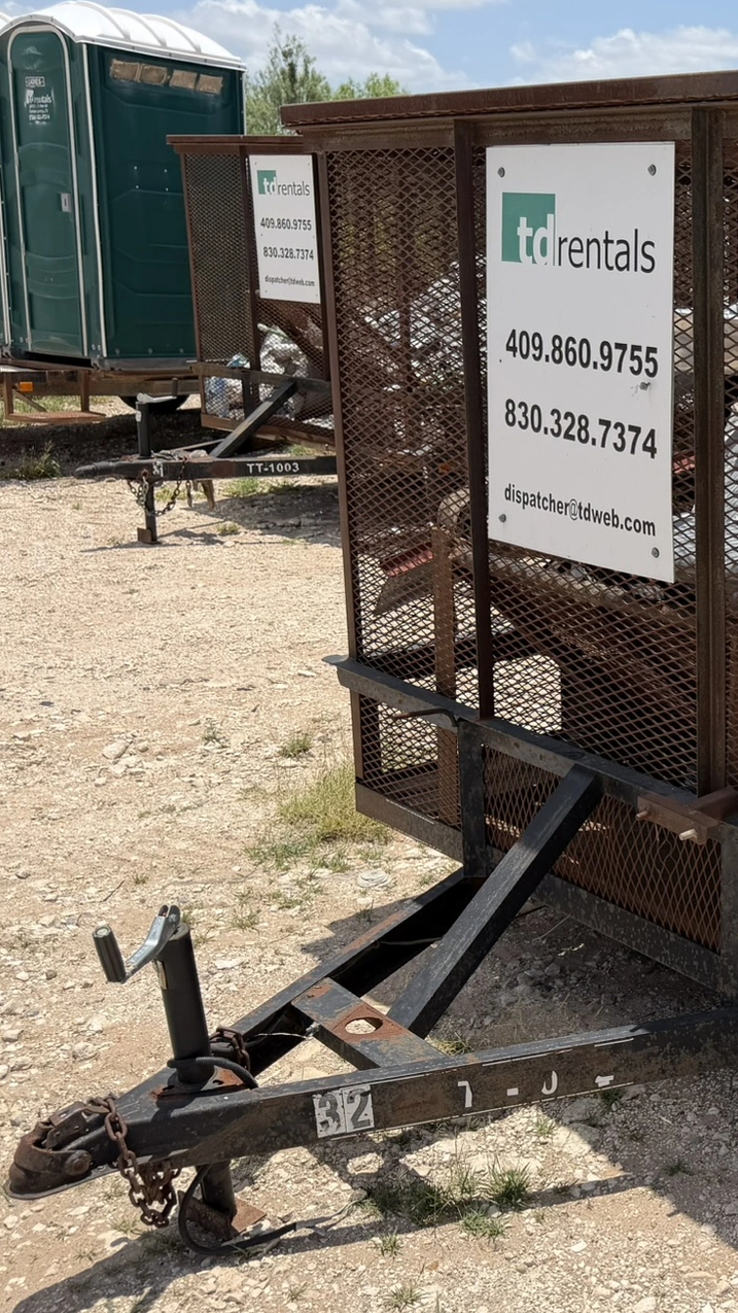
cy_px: 644
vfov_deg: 49.4
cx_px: 891
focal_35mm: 41
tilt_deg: -16.1
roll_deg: -1.2
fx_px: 1427
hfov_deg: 25.9
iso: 80
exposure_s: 1/4405
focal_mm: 6.76
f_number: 1.78
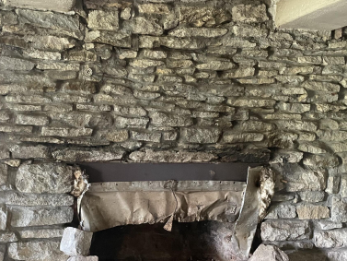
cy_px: 134
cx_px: 161
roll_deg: -0.7
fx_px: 461
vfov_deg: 31.5
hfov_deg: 41.2
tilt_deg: +0.4
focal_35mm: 46
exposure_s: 1/60
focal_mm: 4.2
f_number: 1.6
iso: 500
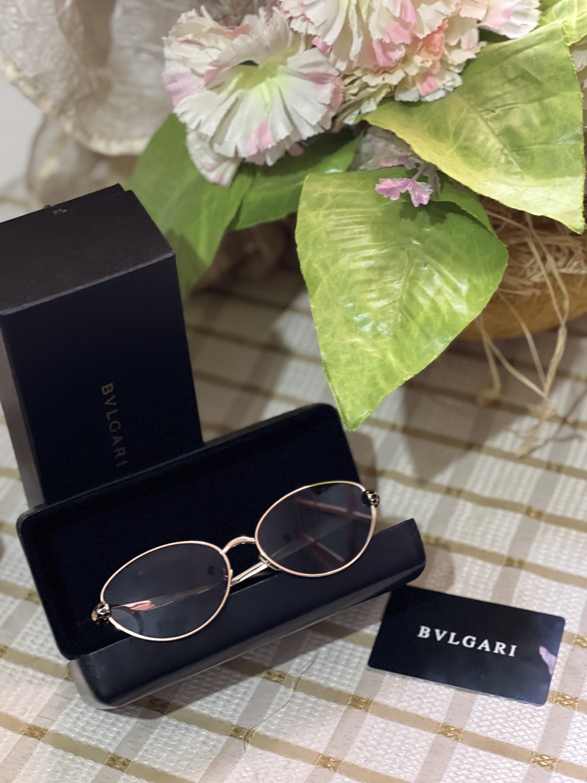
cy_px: 392
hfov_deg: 19.1
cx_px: 294
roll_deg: +5.7
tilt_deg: -40.2
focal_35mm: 77
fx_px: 1741
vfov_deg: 25.3
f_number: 2.8
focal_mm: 9
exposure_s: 1/15
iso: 500
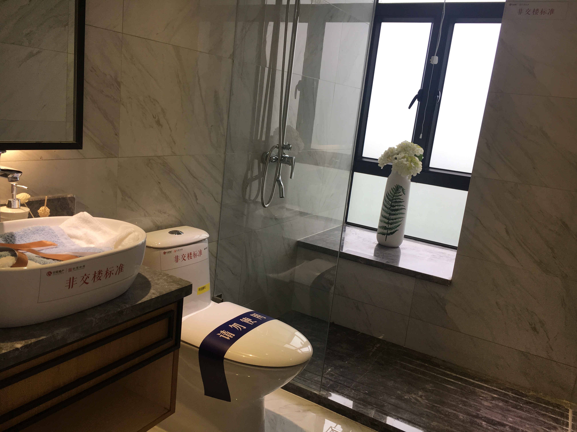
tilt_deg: -11.6
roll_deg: -6.5
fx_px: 483
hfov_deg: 61.7
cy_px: 216
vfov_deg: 48.2
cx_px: 288
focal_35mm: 29
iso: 32
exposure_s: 1/100
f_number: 2.2
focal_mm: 4.15
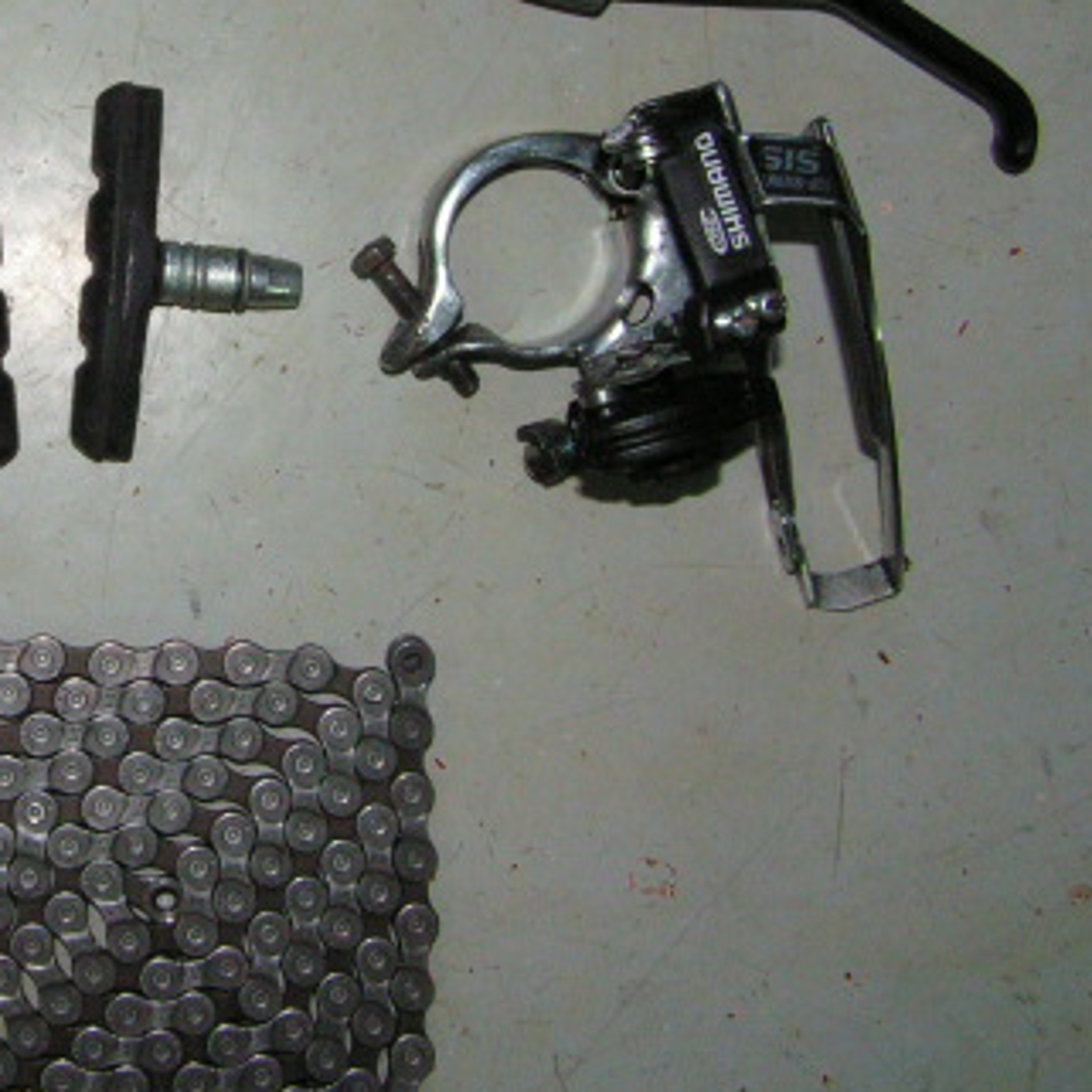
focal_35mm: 67
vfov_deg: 25.5
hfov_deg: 24.8
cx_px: 65
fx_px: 2391
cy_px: 293
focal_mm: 6.3
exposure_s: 1/40
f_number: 5.6
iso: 200
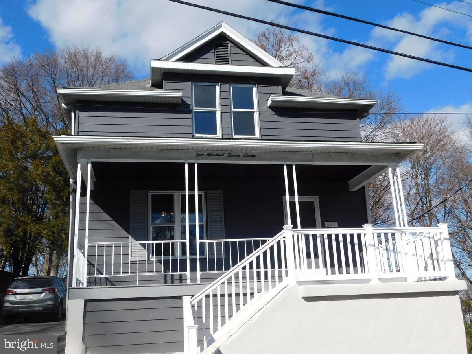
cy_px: 177
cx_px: 236
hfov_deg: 51.4
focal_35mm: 36
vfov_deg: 39.7
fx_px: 491
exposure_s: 1/1250
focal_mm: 6.3
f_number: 3.5
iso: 125
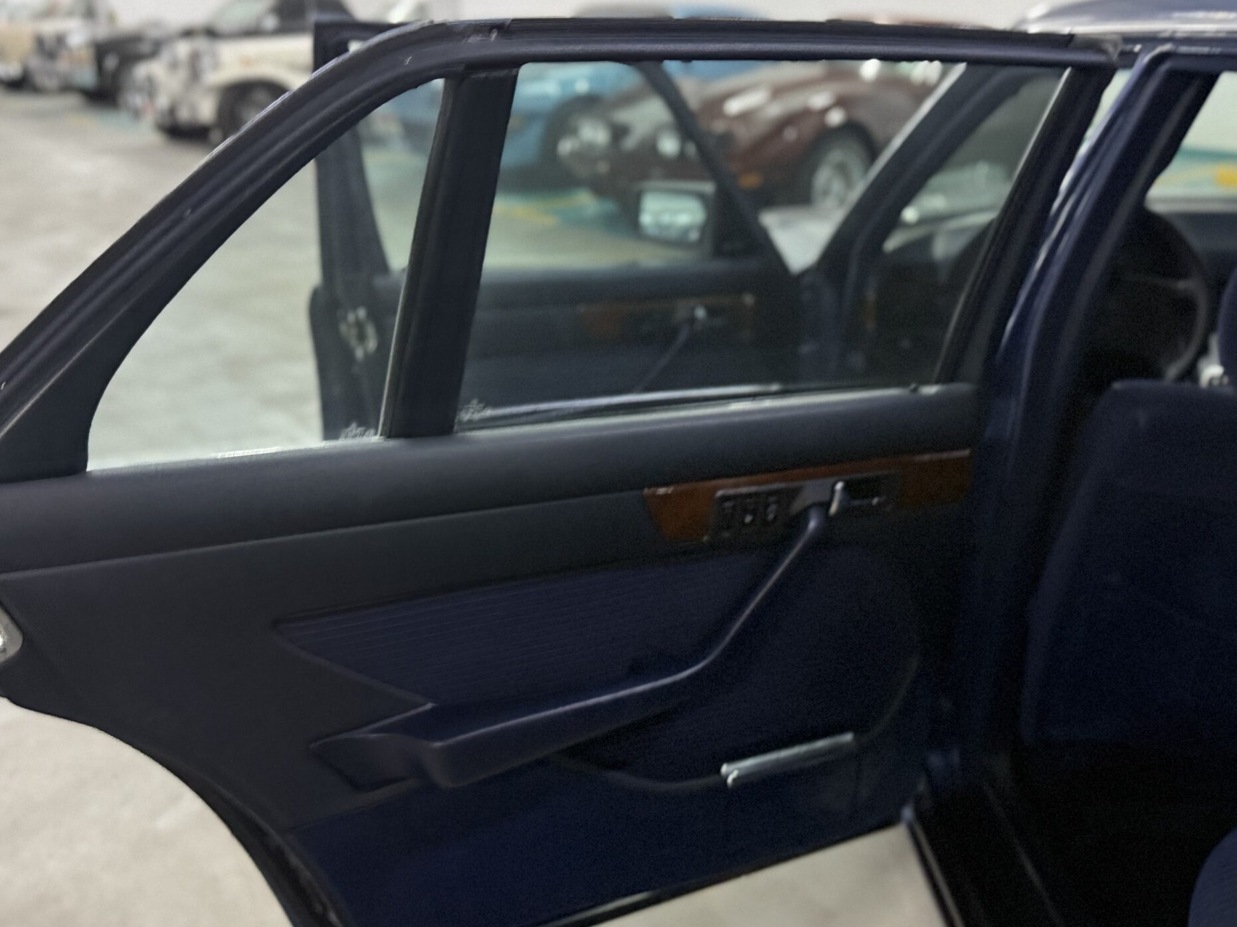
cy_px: 424
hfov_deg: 55.4
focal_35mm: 33
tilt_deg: -19.4
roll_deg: +1.7
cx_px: 627
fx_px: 1179
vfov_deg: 42.9
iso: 800
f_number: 1.78
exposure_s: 1/25
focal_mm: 6.76
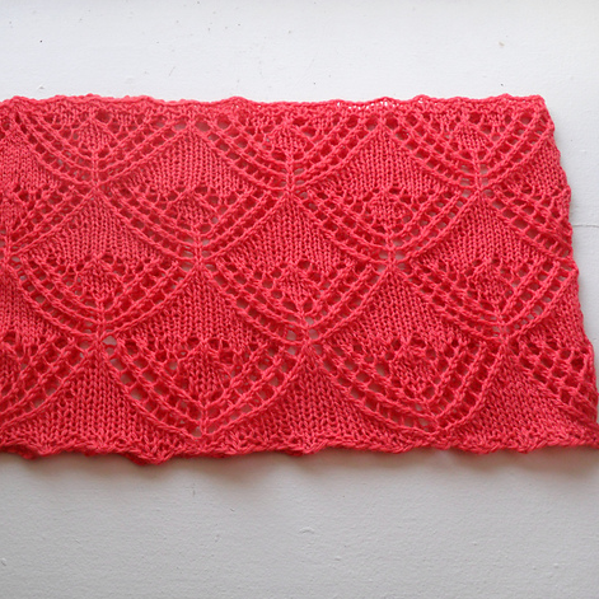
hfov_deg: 39.7
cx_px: 212
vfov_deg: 40.0
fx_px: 822
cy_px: 301
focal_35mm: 42
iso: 100
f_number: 3
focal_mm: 6.3
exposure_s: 1/45
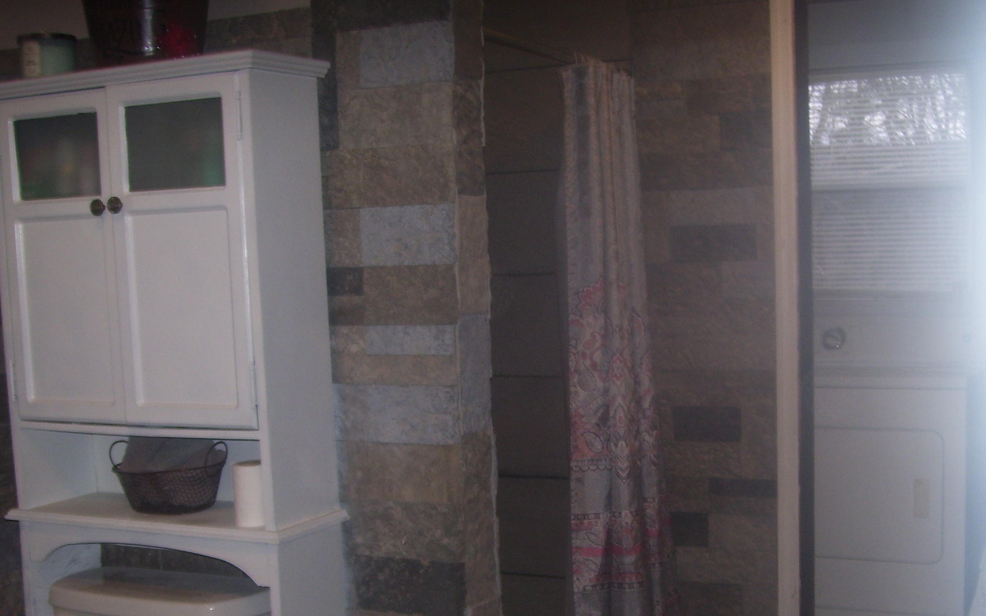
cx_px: 582
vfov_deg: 26.3
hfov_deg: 40.9
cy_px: 380
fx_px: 1317
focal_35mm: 49
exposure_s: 1/60
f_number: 2.7
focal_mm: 6
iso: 80
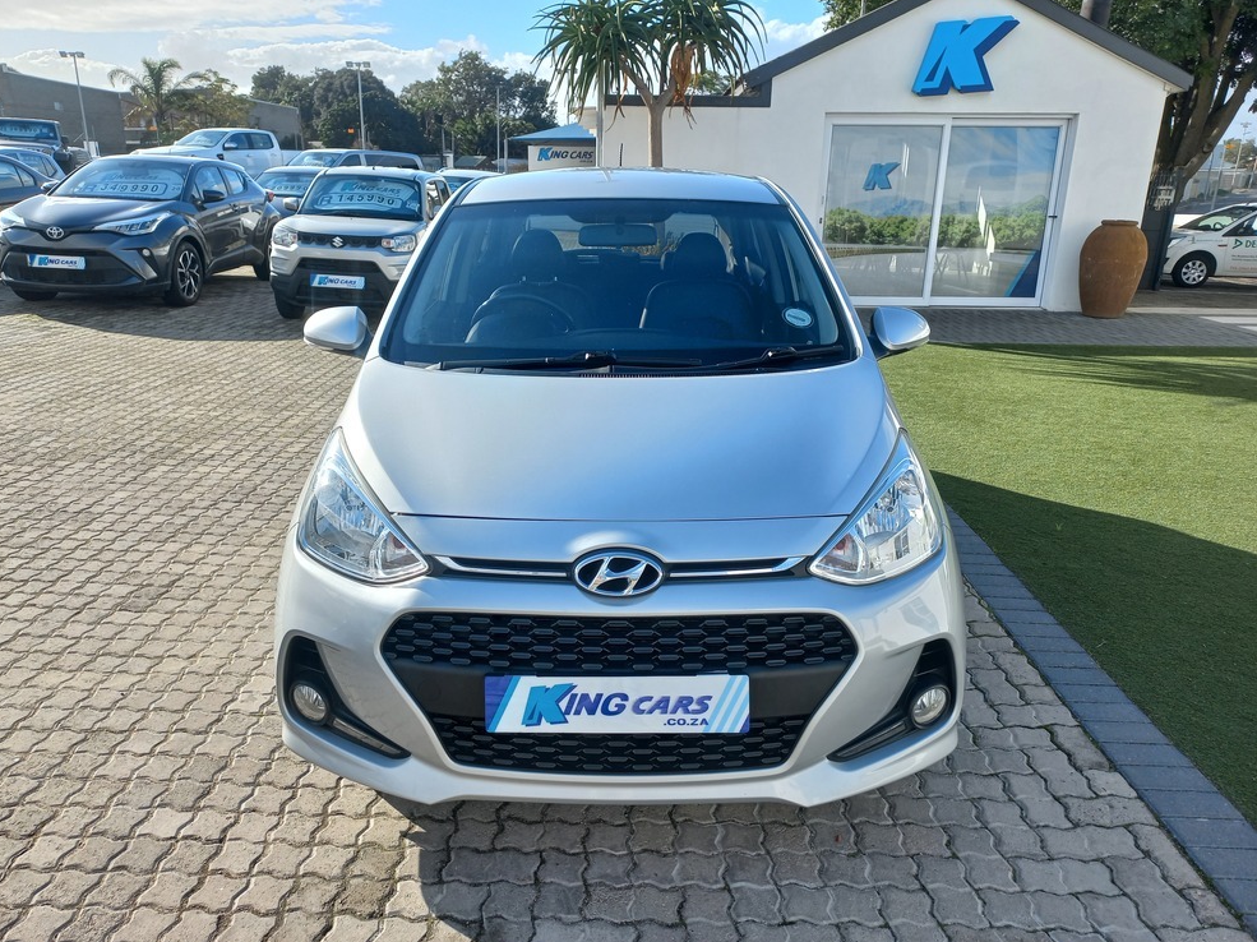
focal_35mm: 26
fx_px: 944
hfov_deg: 67.3
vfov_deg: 53.0
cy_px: 470
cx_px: 606
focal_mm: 4.6
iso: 25
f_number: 1.8
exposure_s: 1/331
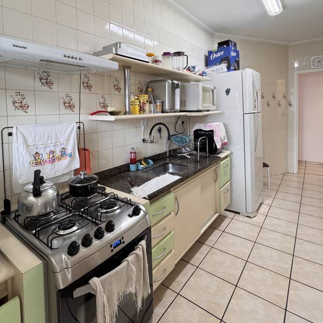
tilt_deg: -2.5
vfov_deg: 73.3
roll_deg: +1.3
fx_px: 211
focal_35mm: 20
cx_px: 153
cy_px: 117
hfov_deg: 74.8
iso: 250
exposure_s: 1/60
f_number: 2.2
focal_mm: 2.22
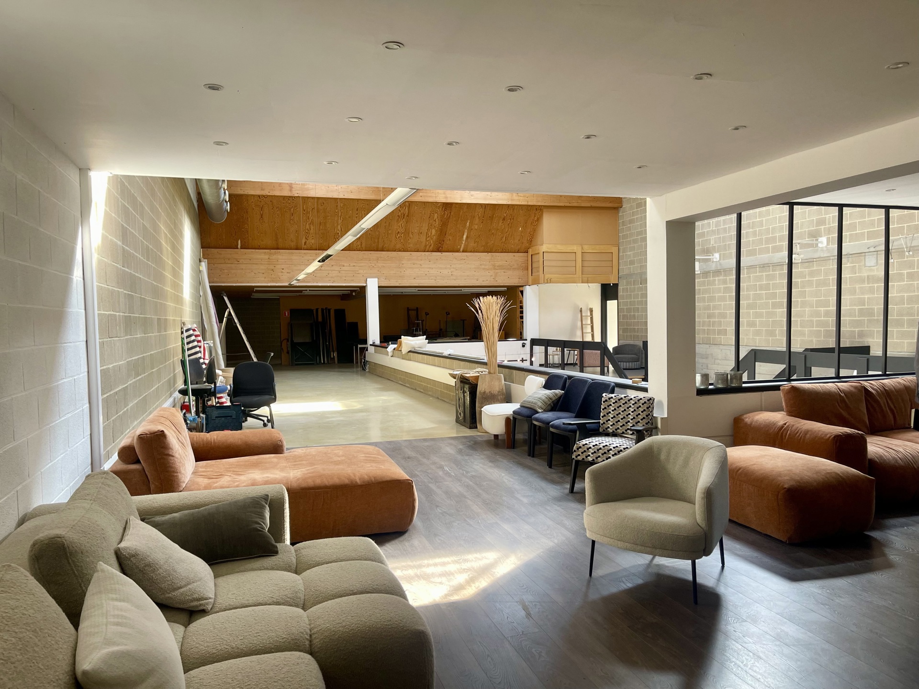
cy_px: 344
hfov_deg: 69.4
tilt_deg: -3.2
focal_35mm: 25
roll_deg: +0.9
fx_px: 664
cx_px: 460
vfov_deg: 54.9
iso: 80
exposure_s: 1/121
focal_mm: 5.1
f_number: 1.6
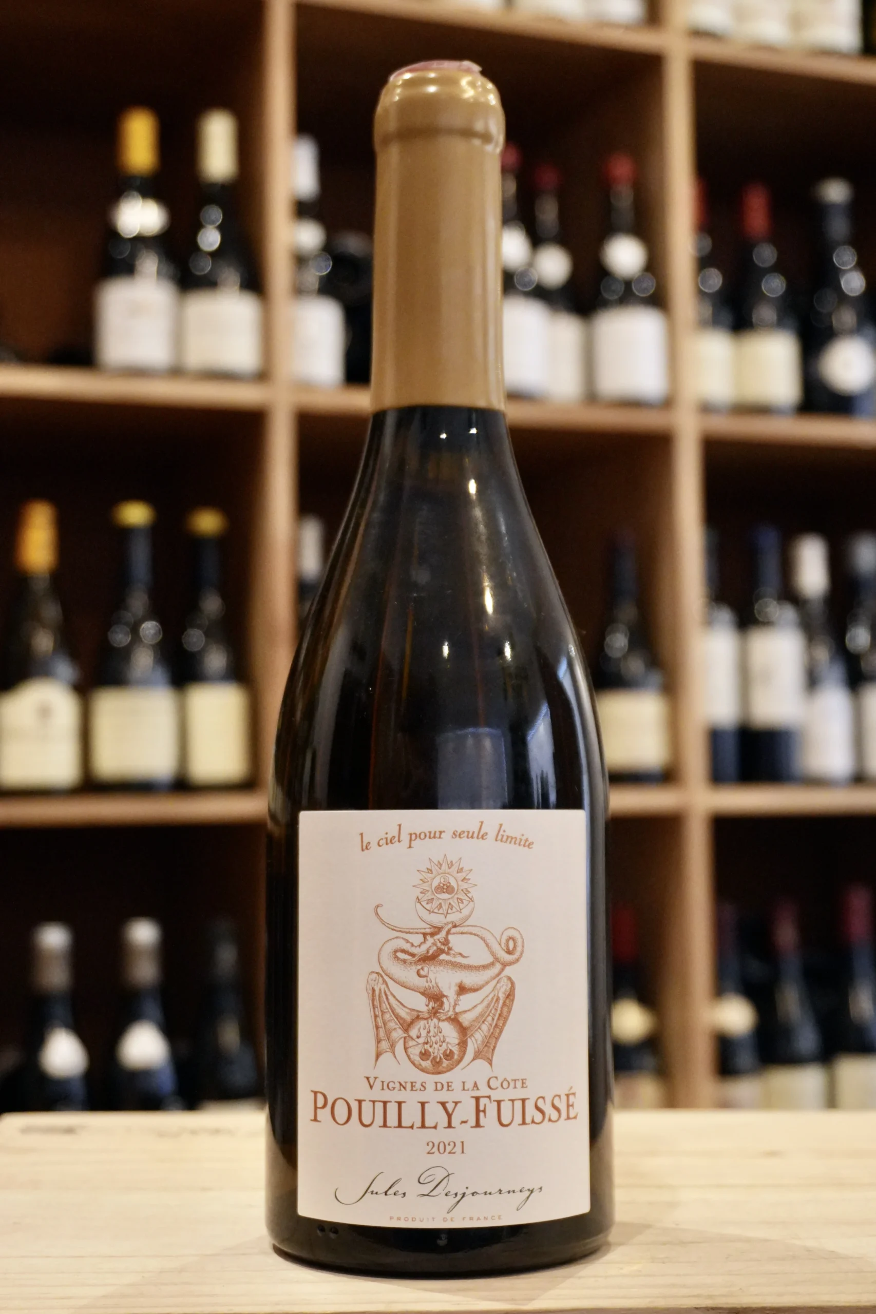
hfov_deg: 27.2
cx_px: 438
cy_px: 657
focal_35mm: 50
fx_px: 1807
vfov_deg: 40.0
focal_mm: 33
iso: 3200
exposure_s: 1/60
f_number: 5
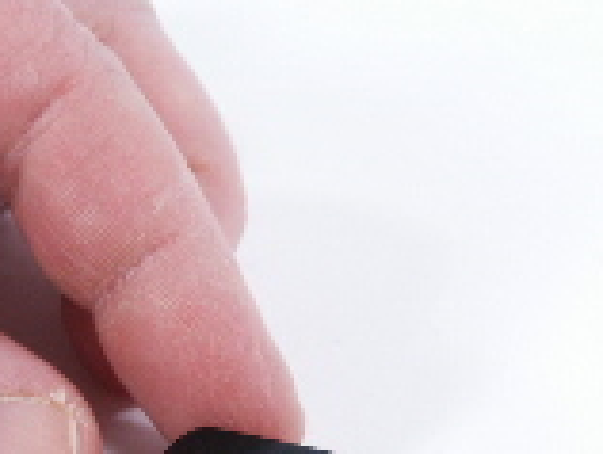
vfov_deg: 7.8
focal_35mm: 189
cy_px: 488
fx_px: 3297
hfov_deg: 10.4
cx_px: 462
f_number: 3.6
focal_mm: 15.63
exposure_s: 1/90
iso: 64
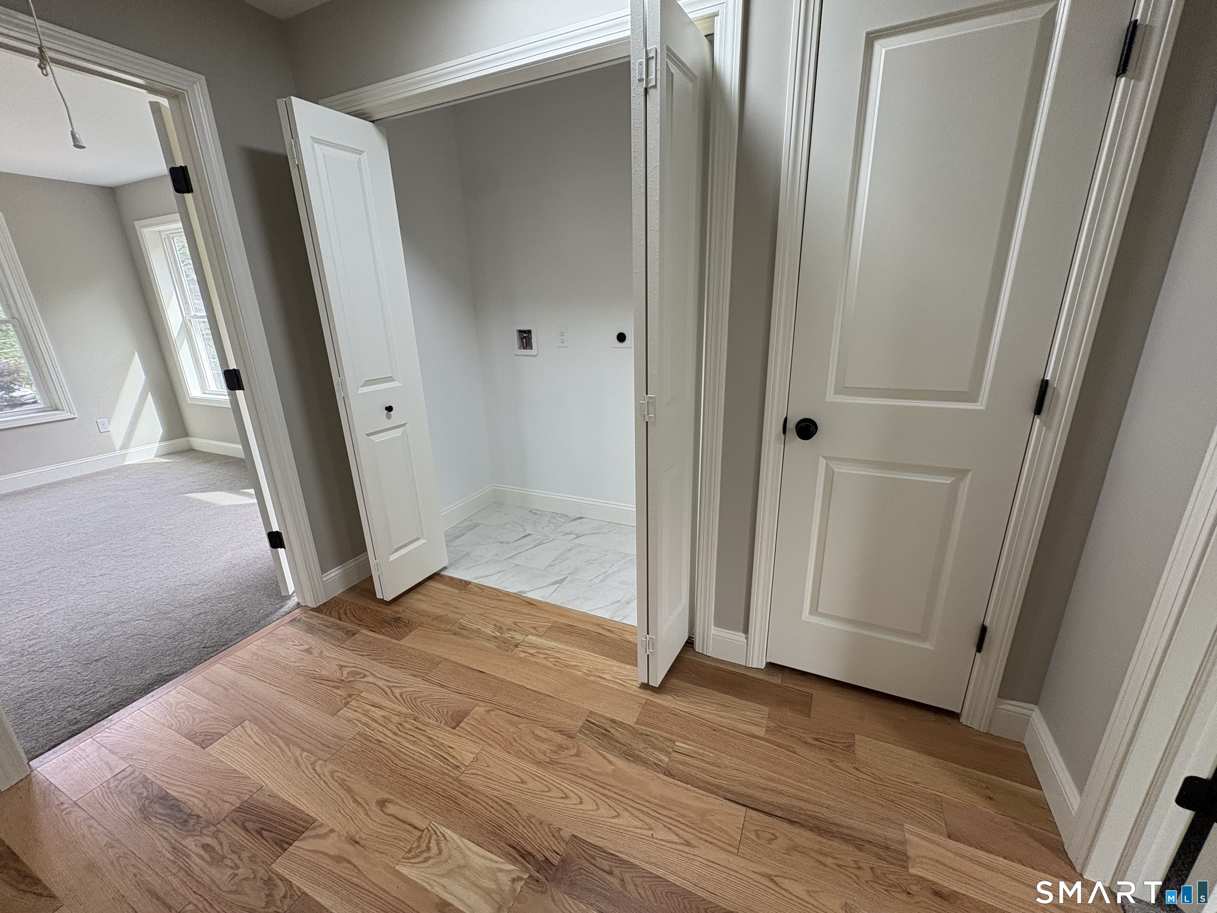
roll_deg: +2.6
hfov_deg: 102.1
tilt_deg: -17.8
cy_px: 456
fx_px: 492
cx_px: 608
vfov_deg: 85.7
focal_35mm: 14
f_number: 2.2
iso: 125
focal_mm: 2.22
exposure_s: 1/60
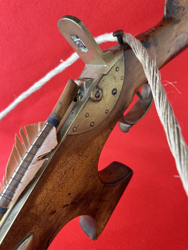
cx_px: 94
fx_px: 188
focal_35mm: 26
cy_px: 125
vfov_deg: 67.3
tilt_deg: -59.0
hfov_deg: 53.1
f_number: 1.5
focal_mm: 5.7
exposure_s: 1/72
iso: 125
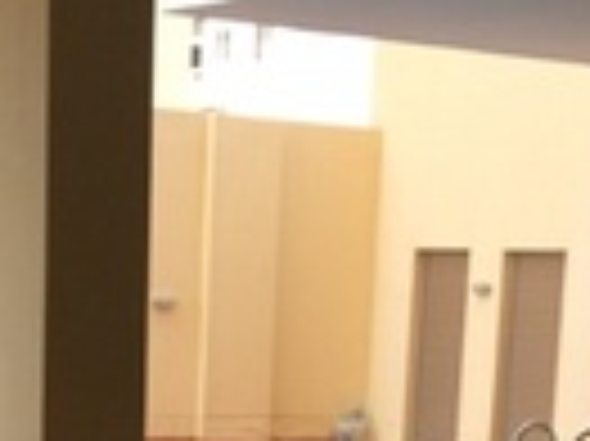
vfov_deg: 11.6
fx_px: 2077
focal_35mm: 122
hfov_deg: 16.2
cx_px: 345
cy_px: 682
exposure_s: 1/258
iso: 50
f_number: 2.4
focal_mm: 4.28
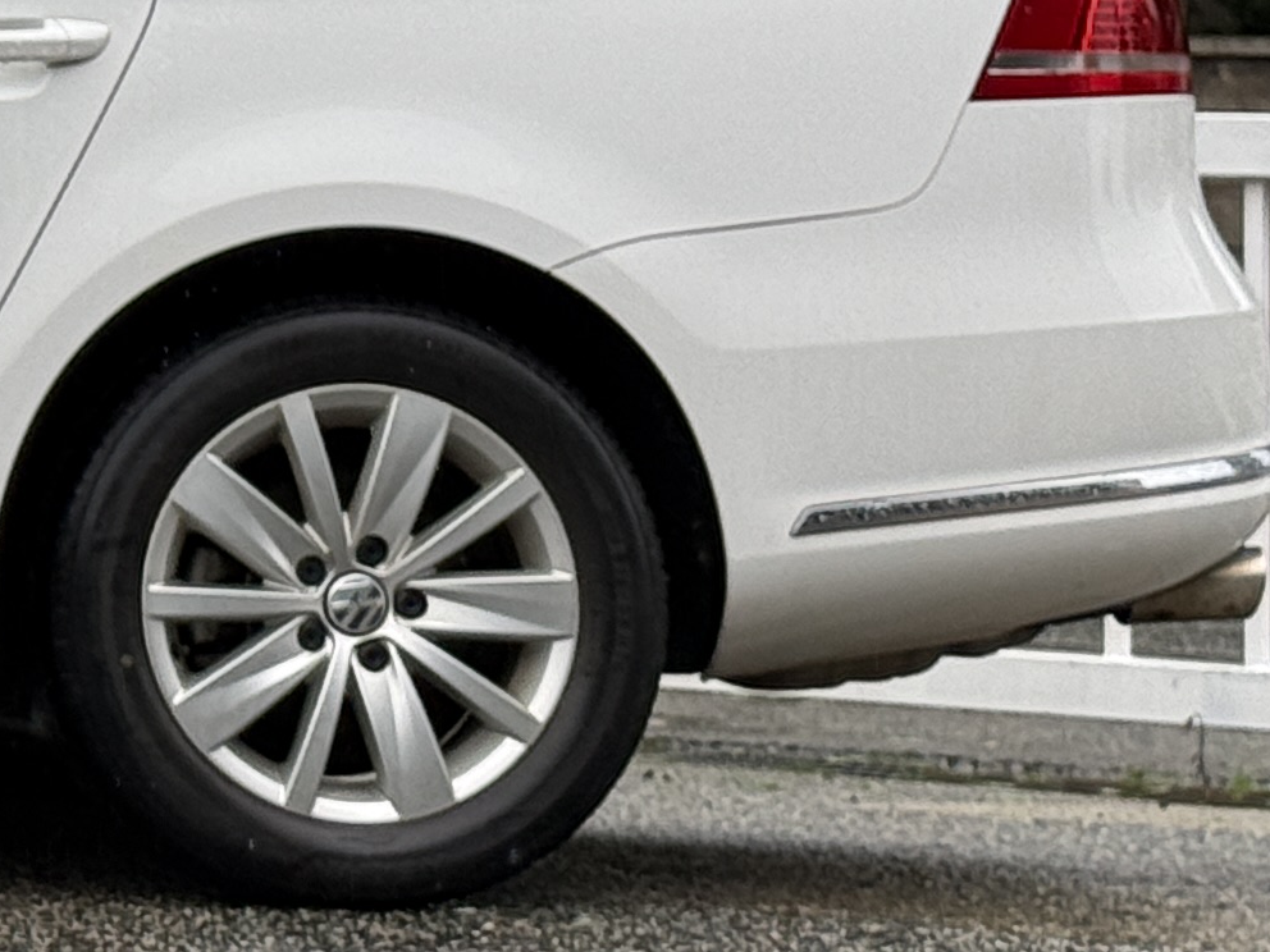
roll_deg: -0.9
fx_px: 7154
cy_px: -13
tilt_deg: +1.5
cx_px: -1019
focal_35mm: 195
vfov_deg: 7.6
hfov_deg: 9.6
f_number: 1.78
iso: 80
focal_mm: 6.76
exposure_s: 1/846
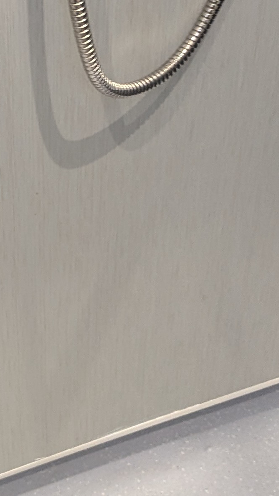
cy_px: 236
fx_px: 1183
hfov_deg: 13.4
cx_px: 54
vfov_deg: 23.7
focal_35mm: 90
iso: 367
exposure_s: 1/100
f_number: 1.85
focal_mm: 6.81
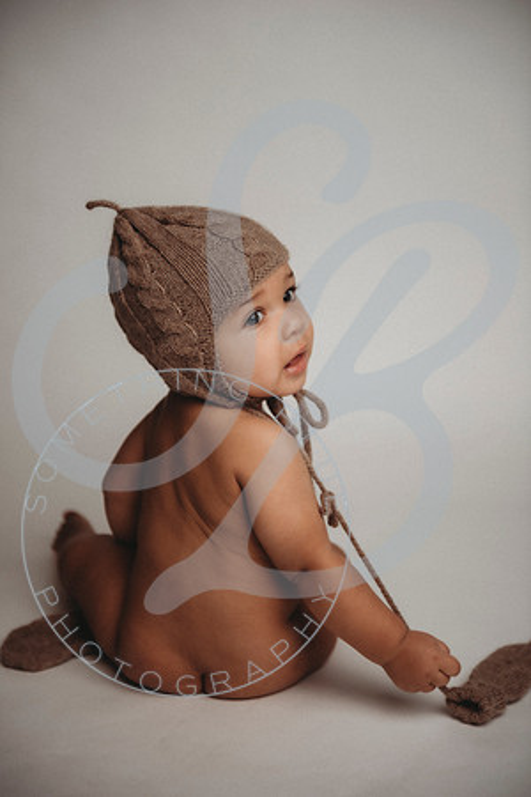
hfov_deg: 23.4
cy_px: 398
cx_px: 266
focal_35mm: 58
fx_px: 1283
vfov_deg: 34.5
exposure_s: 1/125
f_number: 2.8
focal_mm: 58
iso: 100
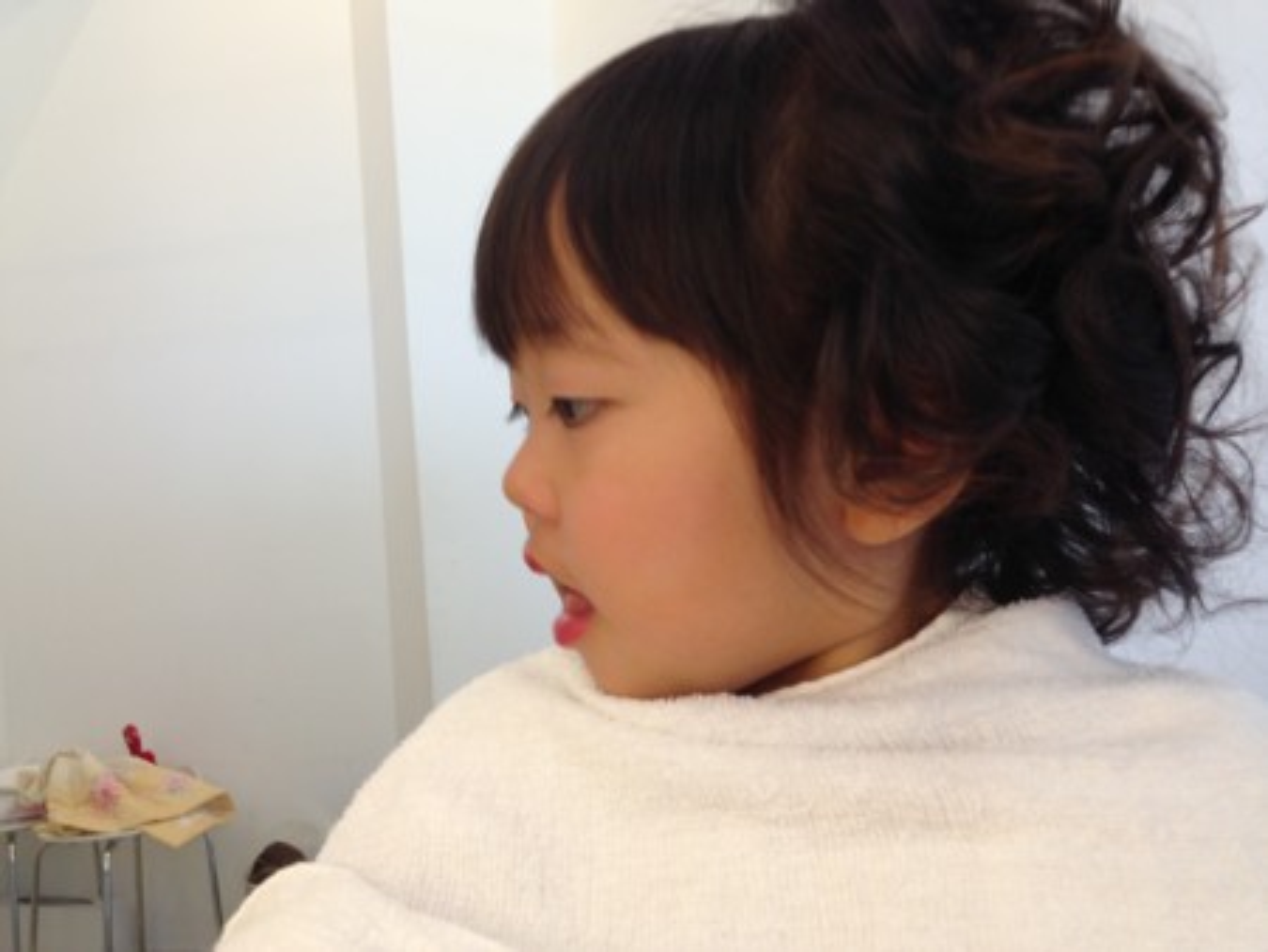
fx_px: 1209
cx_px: 634
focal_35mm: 33
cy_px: 476
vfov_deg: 43.0
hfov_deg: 55.3
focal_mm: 4.13
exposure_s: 1/30
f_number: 2.4
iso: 50
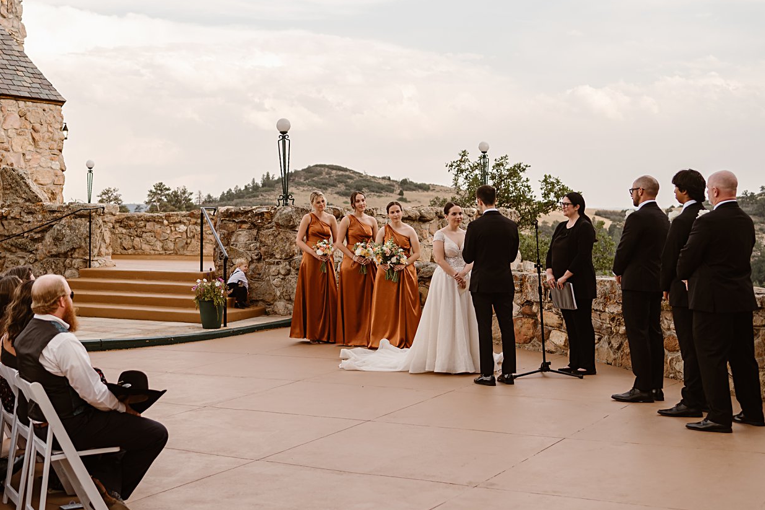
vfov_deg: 23.1
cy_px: 117
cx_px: 235
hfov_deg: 34.1
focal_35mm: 58
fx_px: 1232
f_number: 2.5
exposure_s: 1/640
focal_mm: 35
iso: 125
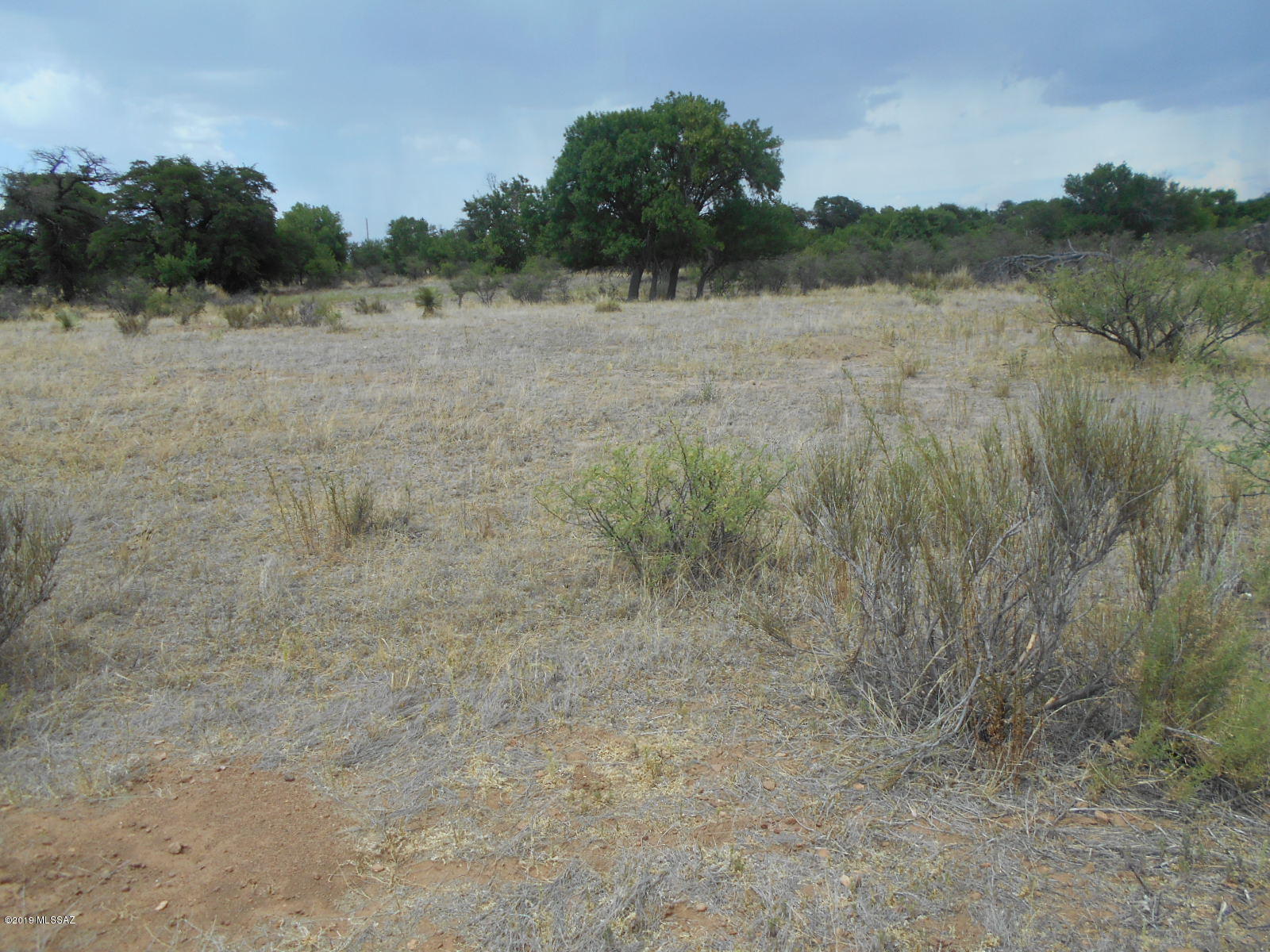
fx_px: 954
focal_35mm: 26
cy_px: 476
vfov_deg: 53.1
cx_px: 635
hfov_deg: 67.3
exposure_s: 1/1000
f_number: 3.2
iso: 80
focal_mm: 4.6
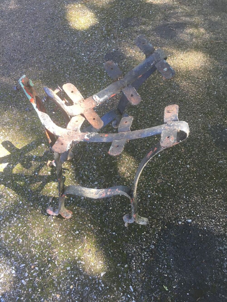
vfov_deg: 61.7
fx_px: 254
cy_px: 151
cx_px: 114
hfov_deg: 48.2
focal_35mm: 29
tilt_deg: -57.6
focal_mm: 4.15
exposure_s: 1/33
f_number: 2.2
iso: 32
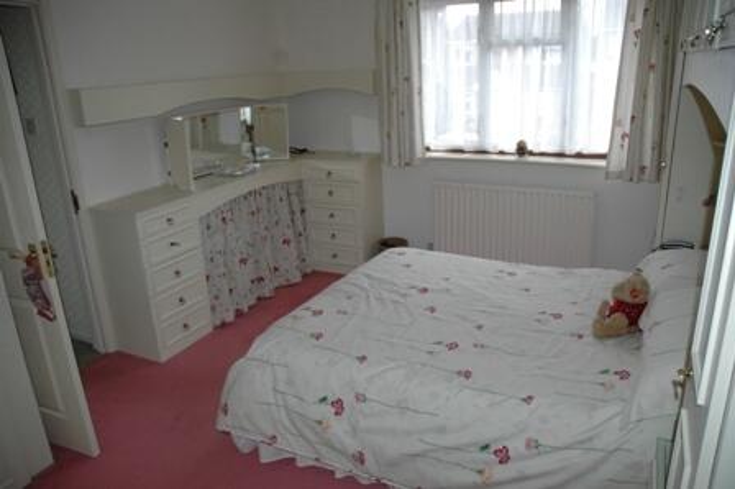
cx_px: 368
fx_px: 551
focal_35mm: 27
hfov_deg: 67.4
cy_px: 244
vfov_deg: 47.9
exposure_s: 1/60
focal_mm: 18
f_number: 4
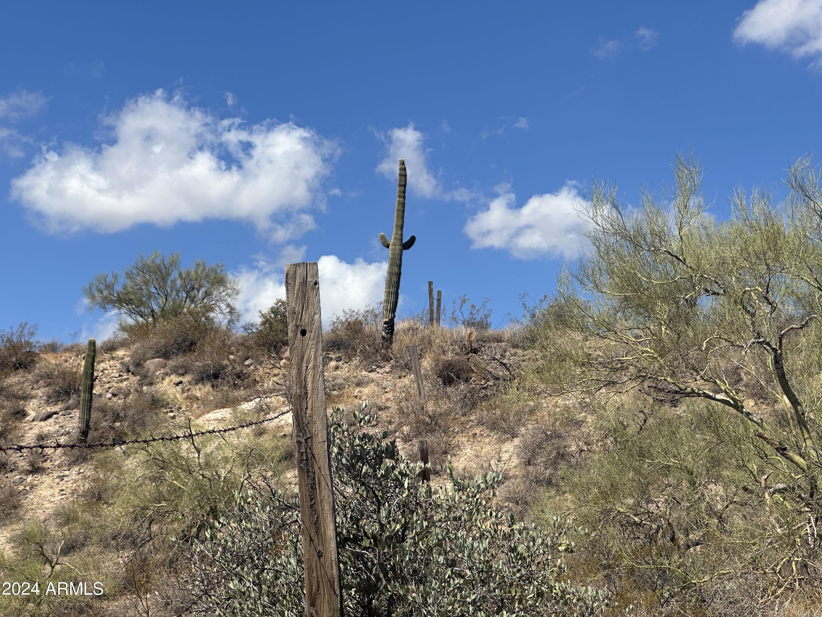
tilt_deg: +11.7
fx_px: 1828
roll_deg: -3.2
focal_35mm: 77
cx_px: 411
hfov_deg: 25.3
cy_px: 308
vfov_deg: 19.1
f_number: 2.8
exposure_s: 1/995
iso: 32
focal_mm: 9
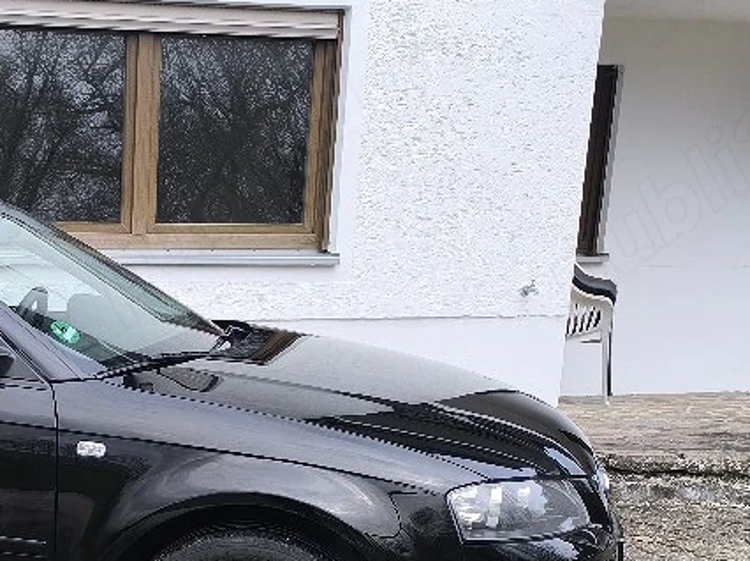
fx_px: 1169
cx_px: -56
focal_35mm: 54
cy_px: 635
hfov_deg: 31.8
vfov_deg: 24.9
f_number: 1.65
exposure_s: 1/357
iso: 50
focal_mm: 6.14
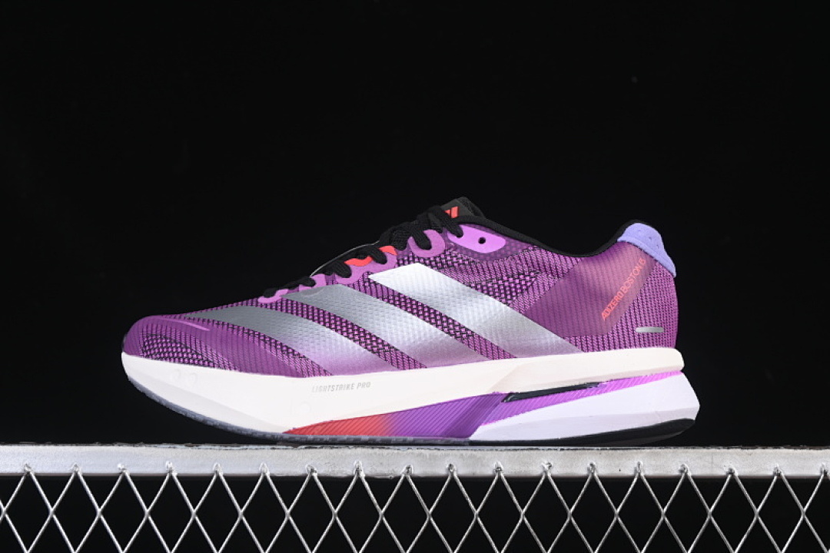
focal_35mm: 75
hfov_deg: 27.0
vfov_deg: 18.2
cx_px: 415
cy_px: 276
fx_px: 1729
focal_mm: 50
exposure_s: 1/60
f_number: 7.1
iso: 160
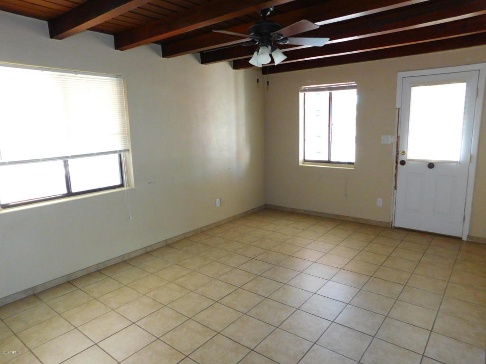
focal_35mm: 23
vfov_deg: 58.9
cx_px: 243
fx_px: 323
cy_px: 182
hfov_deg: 73.9
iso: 360
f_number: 3
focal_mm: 4
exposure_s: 1/30
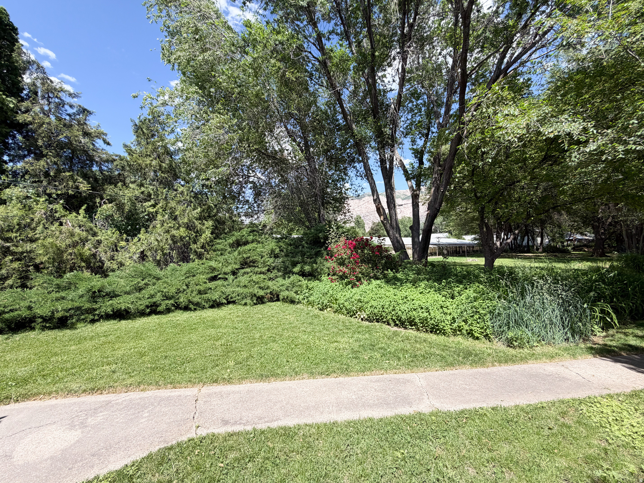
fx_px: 260
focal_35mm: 14
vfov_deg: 85.7
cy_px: 242
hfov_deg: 102.1
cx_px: 322
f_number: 2.2
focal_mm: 2.22
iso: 40
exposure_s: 1/710
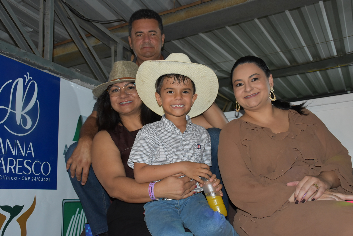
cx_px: 176
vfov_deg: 34.3
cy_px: 118
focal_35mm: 39
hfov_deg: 49.5
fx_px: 383
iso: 1600
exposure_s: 1/60
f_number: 5.6
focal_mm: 26
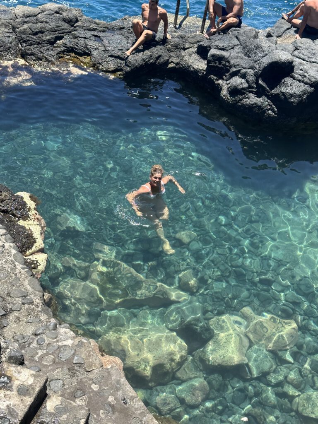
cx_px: 159
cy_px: 212
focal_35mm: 48
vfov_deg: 39.7
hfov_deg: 30.3
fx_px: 588
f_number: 1.78
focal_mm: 6.86
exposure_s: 1/1590
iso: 64
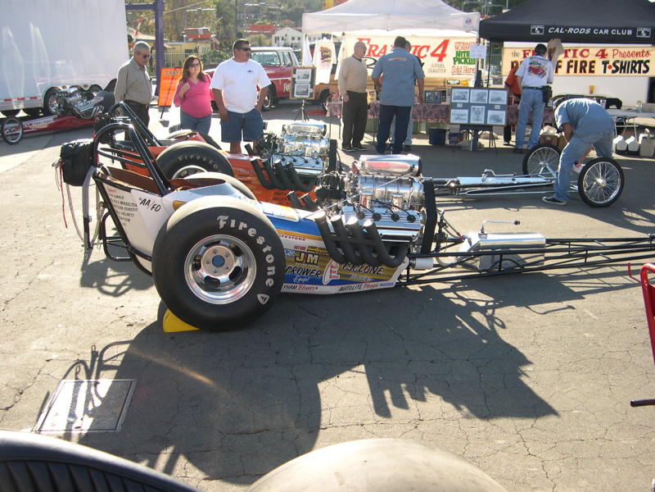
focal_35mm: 38
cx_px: 328
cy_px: 246
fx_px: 719
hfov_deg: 49.0
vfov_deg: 37.7
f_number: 2.8
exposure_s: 1/490
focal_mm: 8
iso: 100
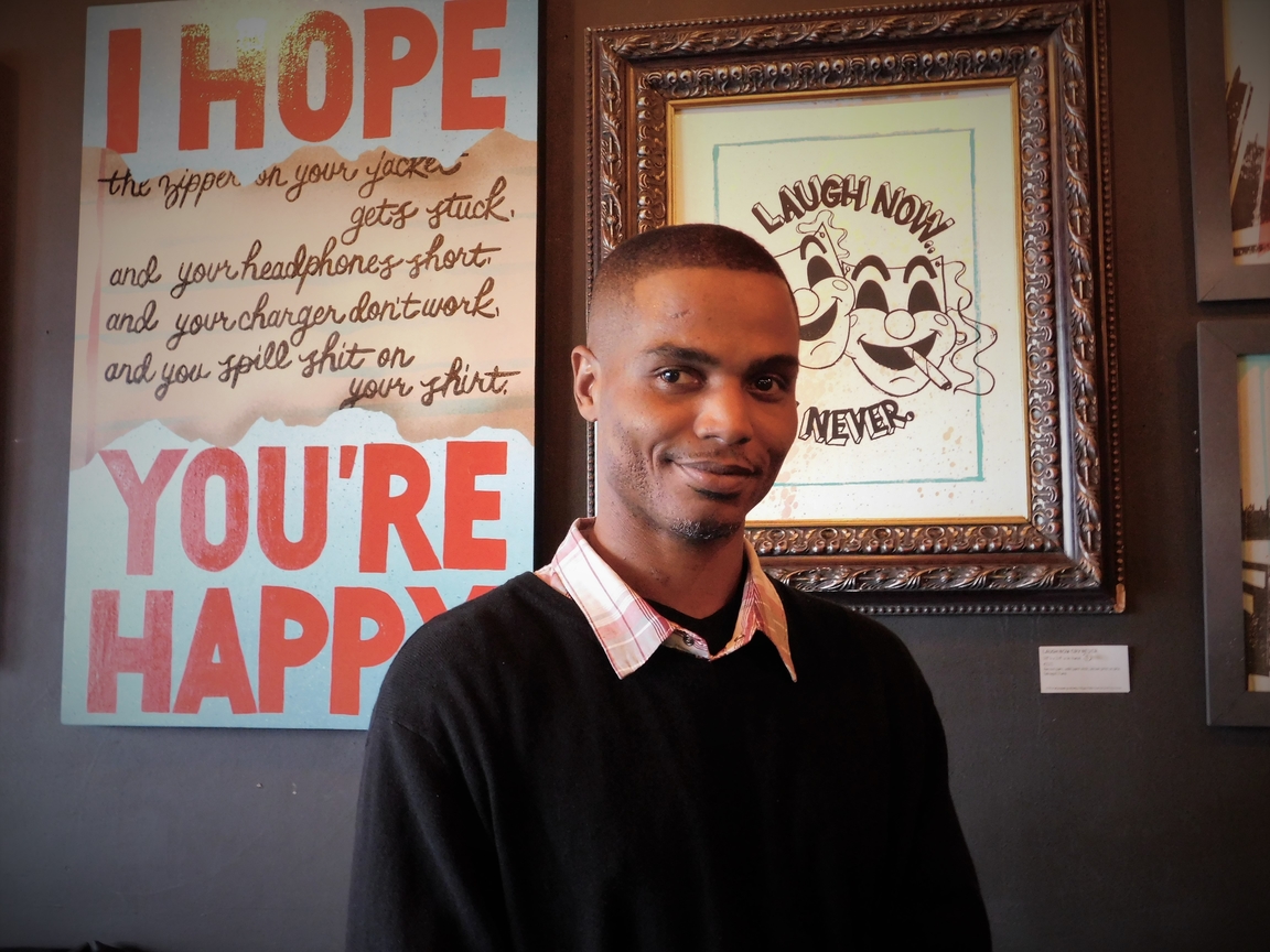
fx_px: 1651
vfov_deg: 32.2
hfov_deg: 42.1
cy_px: 476
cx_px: 635
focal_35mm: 45
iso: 800
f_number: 3.7
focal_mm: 8
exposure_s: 1/6
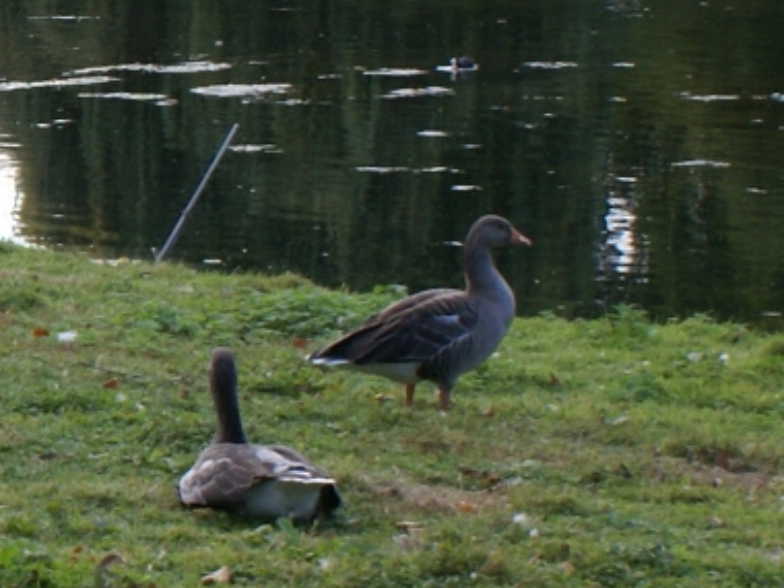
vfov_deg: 7.3
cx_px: -625
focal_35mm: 204
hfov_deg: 9.3
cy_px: 256
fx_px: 4620
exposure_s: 1/100
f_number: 7.1
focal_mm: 28
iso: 100
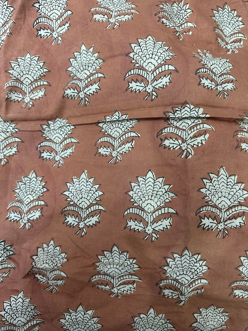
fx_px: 229
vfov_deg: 71.6
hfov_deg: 56.8
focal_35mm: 24
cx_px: 124
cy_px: 166
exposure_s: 1/50
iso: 320
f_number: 1.78
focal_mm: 6.86
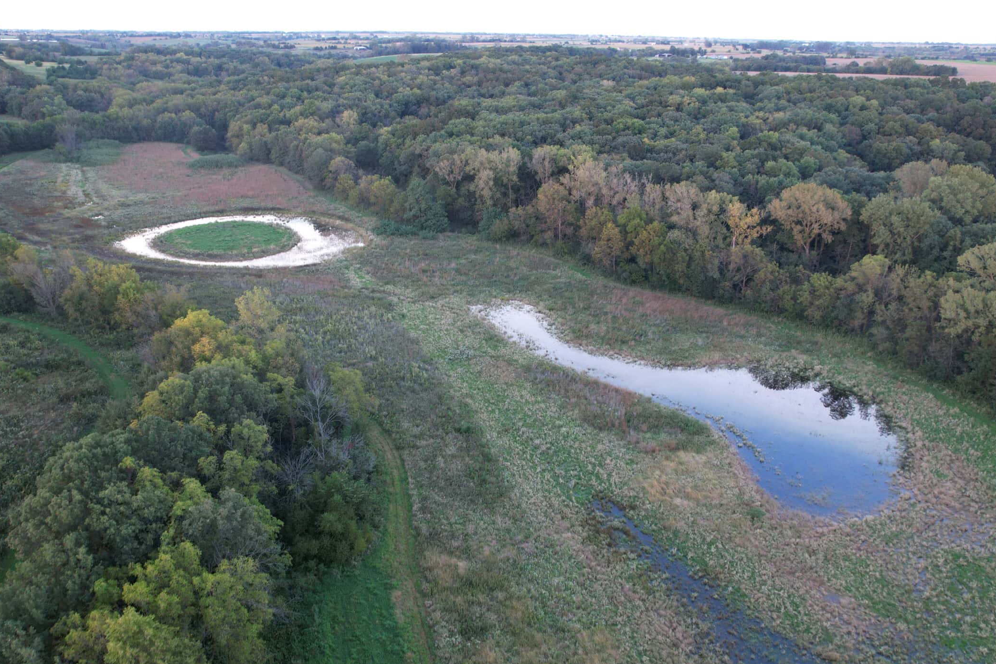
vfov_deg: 47.7
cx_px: 476
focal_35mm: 27
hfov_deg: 67.3
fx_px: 747
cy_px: 390
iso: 100
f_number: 2.8
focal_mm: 8.4
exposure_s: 1/40
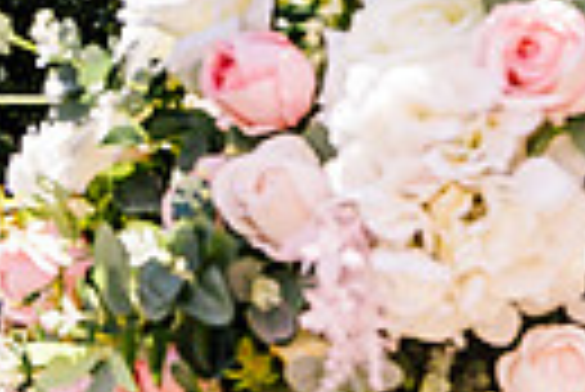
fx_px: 2326
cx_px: -436
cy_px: 74
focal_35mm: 143
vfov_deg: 9.6
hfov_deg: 13.1
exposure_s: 1/250
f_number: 5
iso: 160
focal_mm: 32
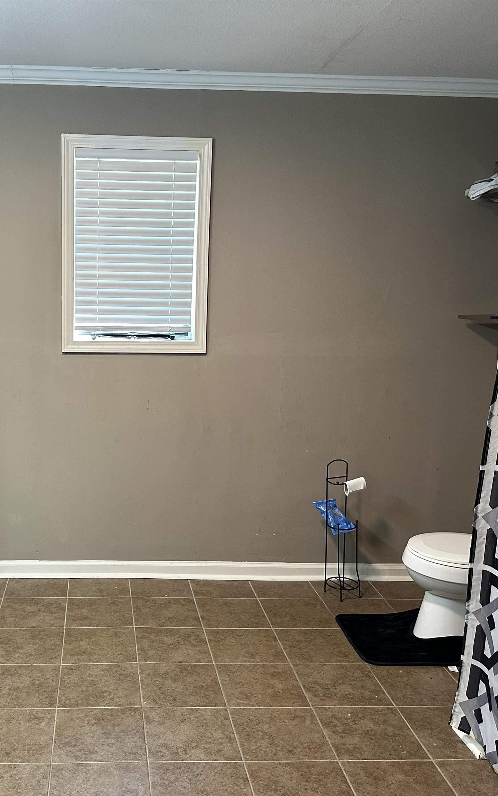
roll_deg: -1.2
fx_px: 738
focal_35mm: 34
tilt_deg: -8.9
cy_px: 399
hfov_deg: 36.4
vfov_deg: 56.7
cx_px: 124
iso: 200
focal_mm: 6.86
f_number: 1.78
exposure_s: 1/60
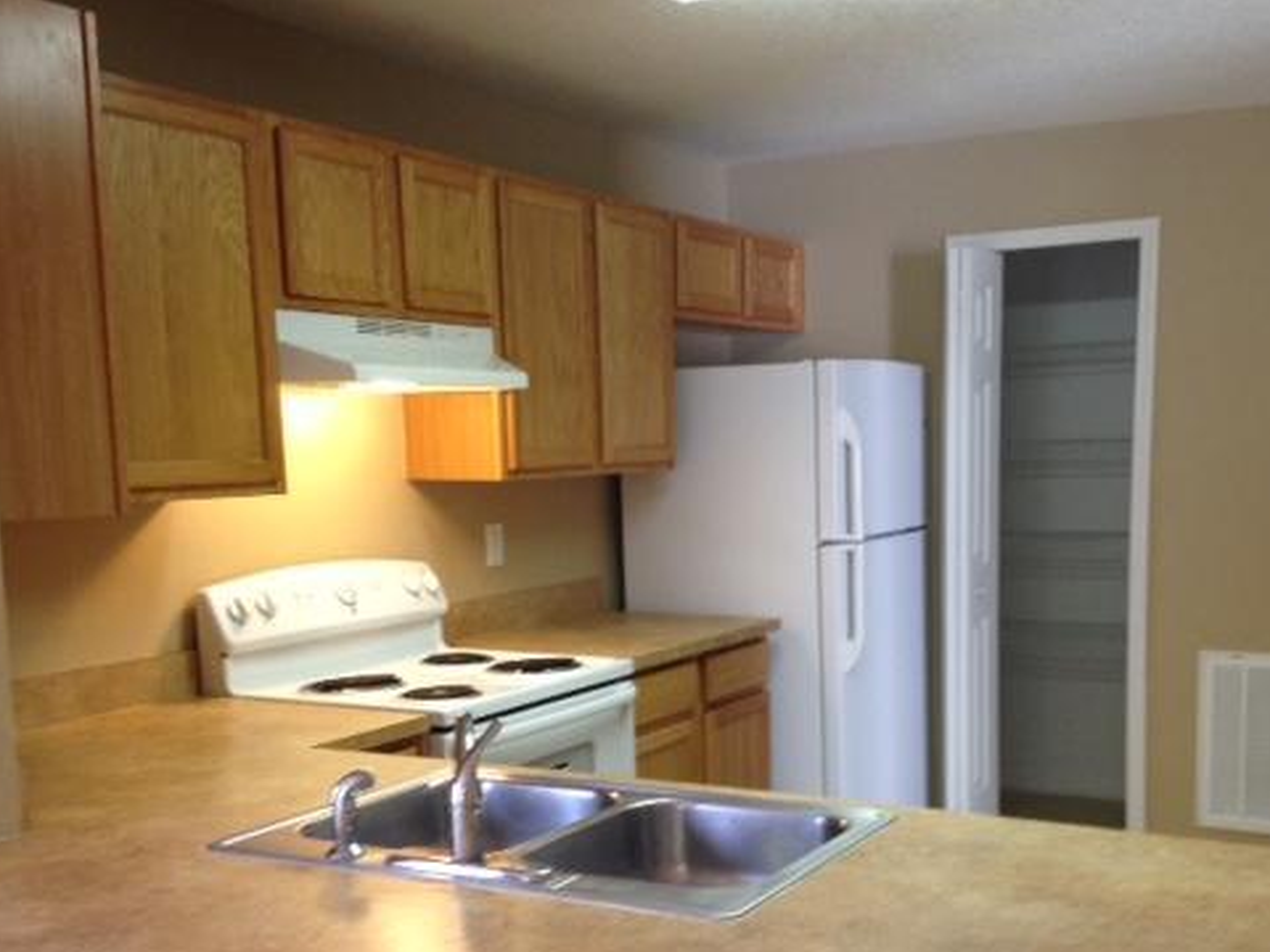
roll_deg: +1.3
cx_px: 720
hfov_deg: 42.9
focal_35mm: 44
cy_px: 629
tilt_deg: -7.6
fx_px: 1614
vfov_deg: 32.6
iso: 125
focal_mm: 4.12
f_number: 2.4
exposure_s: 1/20
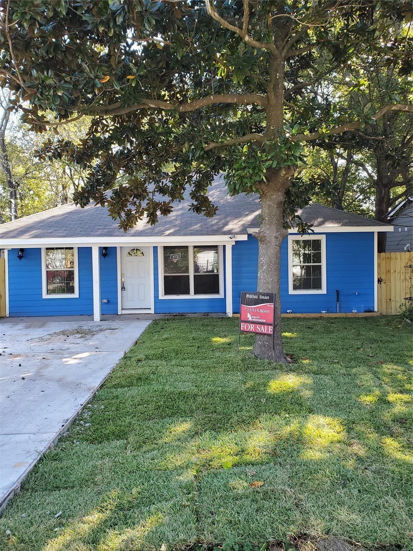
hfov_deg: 53.1
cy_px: 276
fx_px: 414
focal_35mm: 26
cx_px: 206
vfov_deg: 67.3
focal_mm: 4.3
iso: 64
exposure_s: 1/120
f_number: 2.4
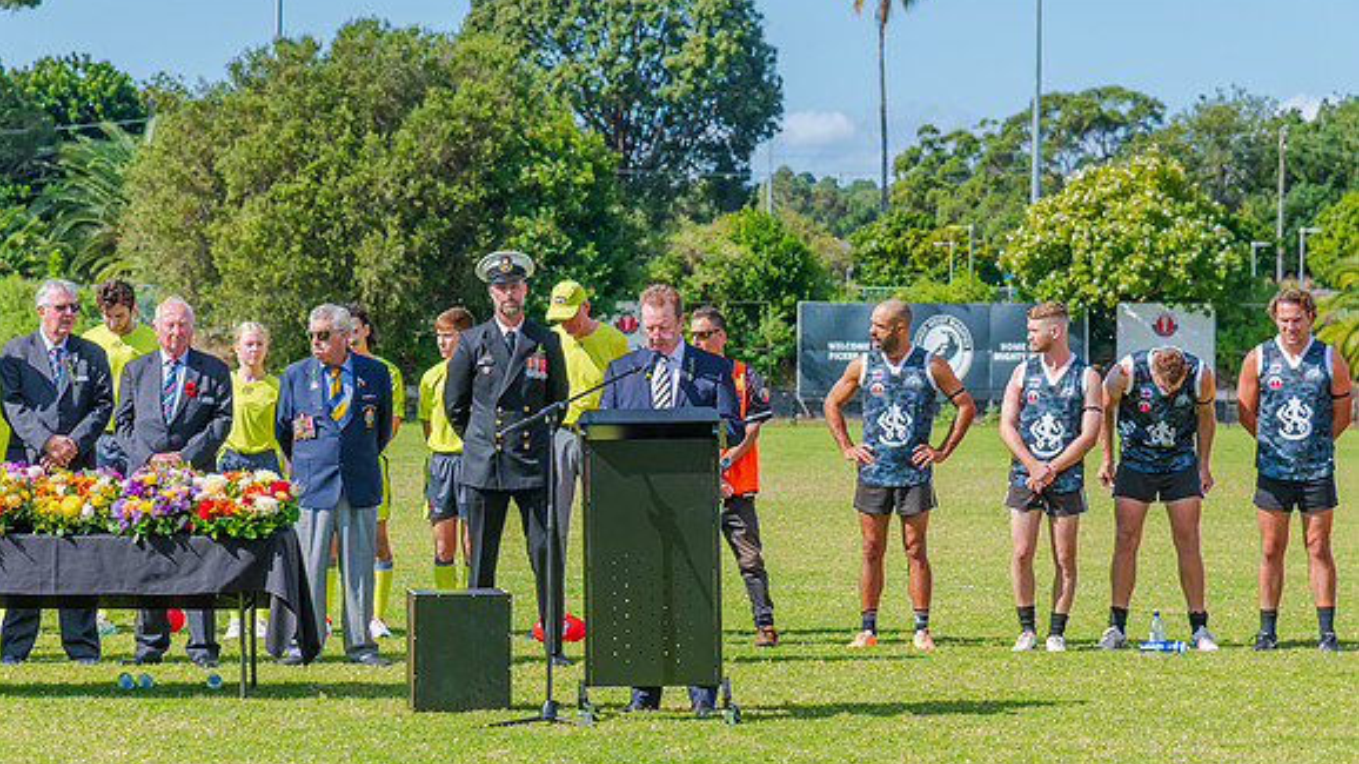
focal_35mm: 138
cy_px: 356
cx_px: 669
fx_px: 4972
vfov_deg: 8.8
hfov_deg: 15.6
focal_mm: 120
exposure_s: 1/1250
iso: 400
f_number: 7.1
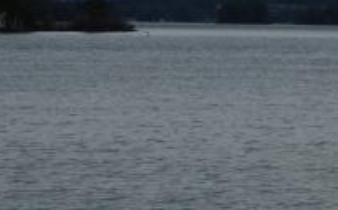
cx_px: 245
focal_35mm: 390
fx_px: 3589
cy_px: -78
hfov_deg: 5.4
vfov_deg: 3.3
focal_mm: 23.1
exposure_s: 1/1000
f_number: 5.4
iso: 100
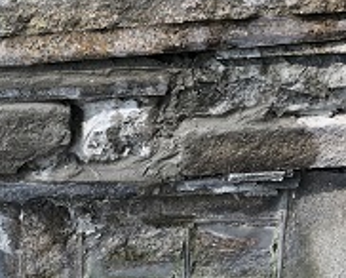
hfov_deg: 25.7
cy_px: 105
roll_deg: +0.7
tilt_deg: -22.3
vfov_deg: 21.3
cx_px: 46
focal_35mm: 72
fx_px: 738
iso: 20
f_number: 1.8
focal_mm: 3.99
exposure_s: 1/161
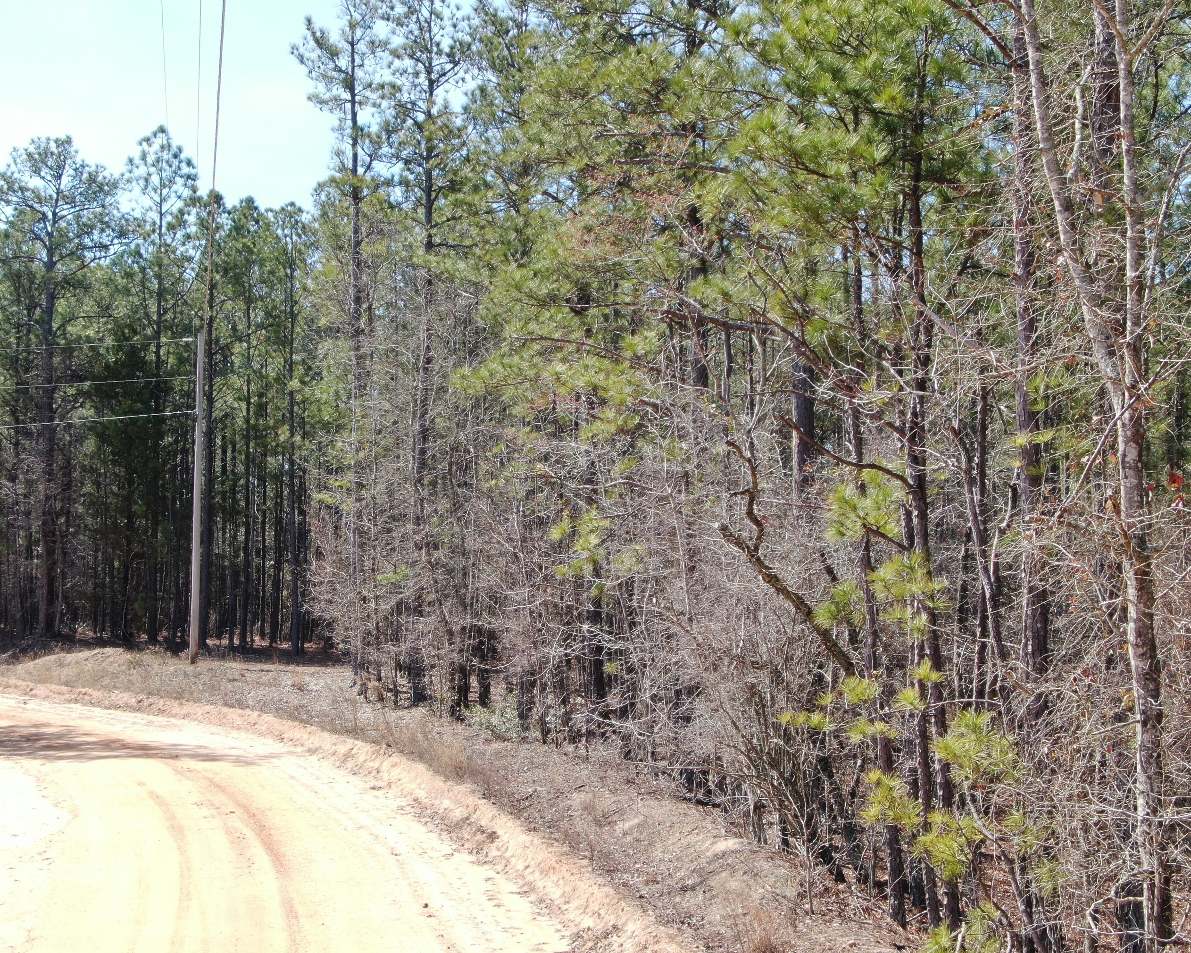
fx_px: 2009
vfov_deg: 26.7
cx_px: 597
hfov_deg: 33.0
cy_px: 499
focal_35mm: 57
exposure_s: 1/120
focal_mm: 8.6
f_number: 3.8
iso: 100
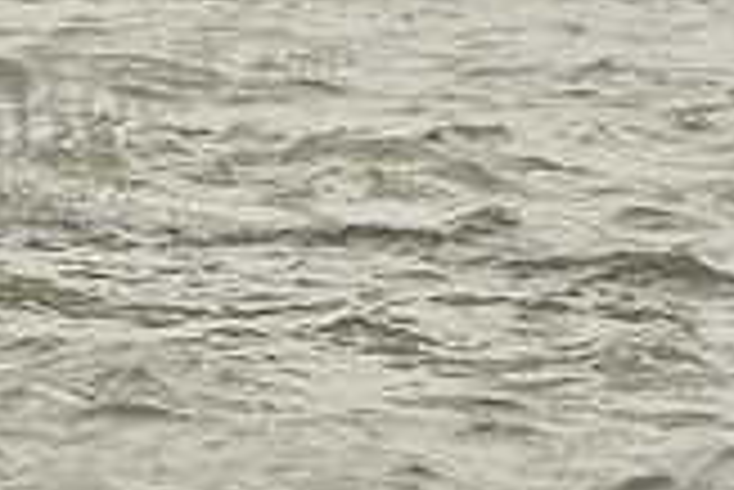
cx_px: -509
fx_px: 29059
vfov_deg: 1.0
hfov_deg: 1.4
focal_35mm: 1424
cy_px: -52
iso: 400
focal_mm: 400
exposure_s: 1/1000
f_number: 9
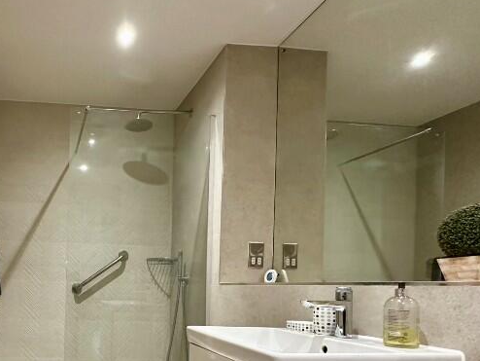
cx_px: 72
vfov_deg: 45.9
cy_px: 287
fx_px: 402
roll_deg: -1.4
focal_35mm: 29
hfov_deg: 55.5
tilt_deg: +0.4
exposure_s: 1/50
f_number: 2.2
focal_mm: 2.22
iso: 400
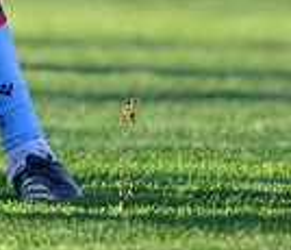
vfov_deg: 0.7
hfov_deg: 0.8
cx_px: -146
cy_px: -226
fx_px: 21482
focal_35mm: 2424
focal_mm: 400
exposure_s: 1/2000
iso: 640
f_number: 3.5
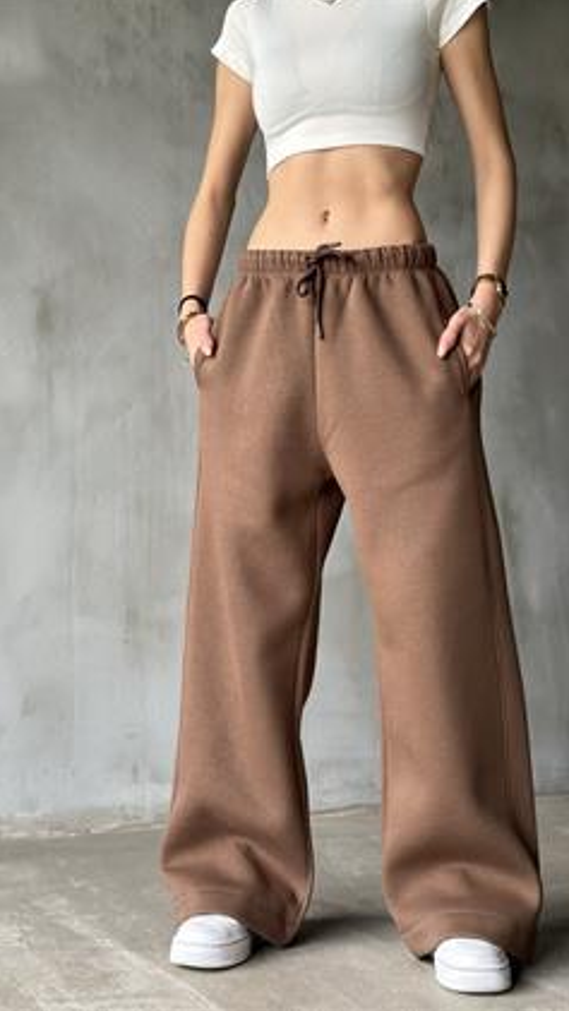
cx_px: 343
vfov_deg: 39.2
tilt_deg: +2.4
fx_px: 1421
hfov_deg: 22.6
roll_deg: -0.8
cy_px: 502
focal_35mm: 53
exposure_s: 1/60
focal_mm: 6.86
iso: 125
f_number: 1.78
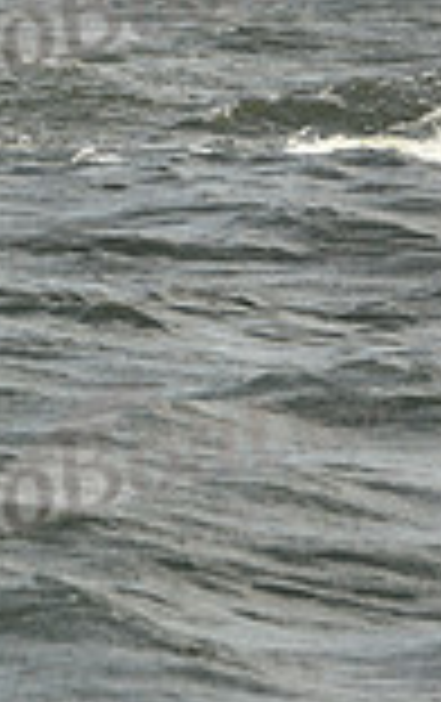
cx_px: -459
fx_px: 12703
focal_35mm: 663
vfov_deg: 3.2
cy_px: -151
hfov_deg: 2.0
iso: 250
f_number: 10
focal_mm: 175
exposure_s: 1/800
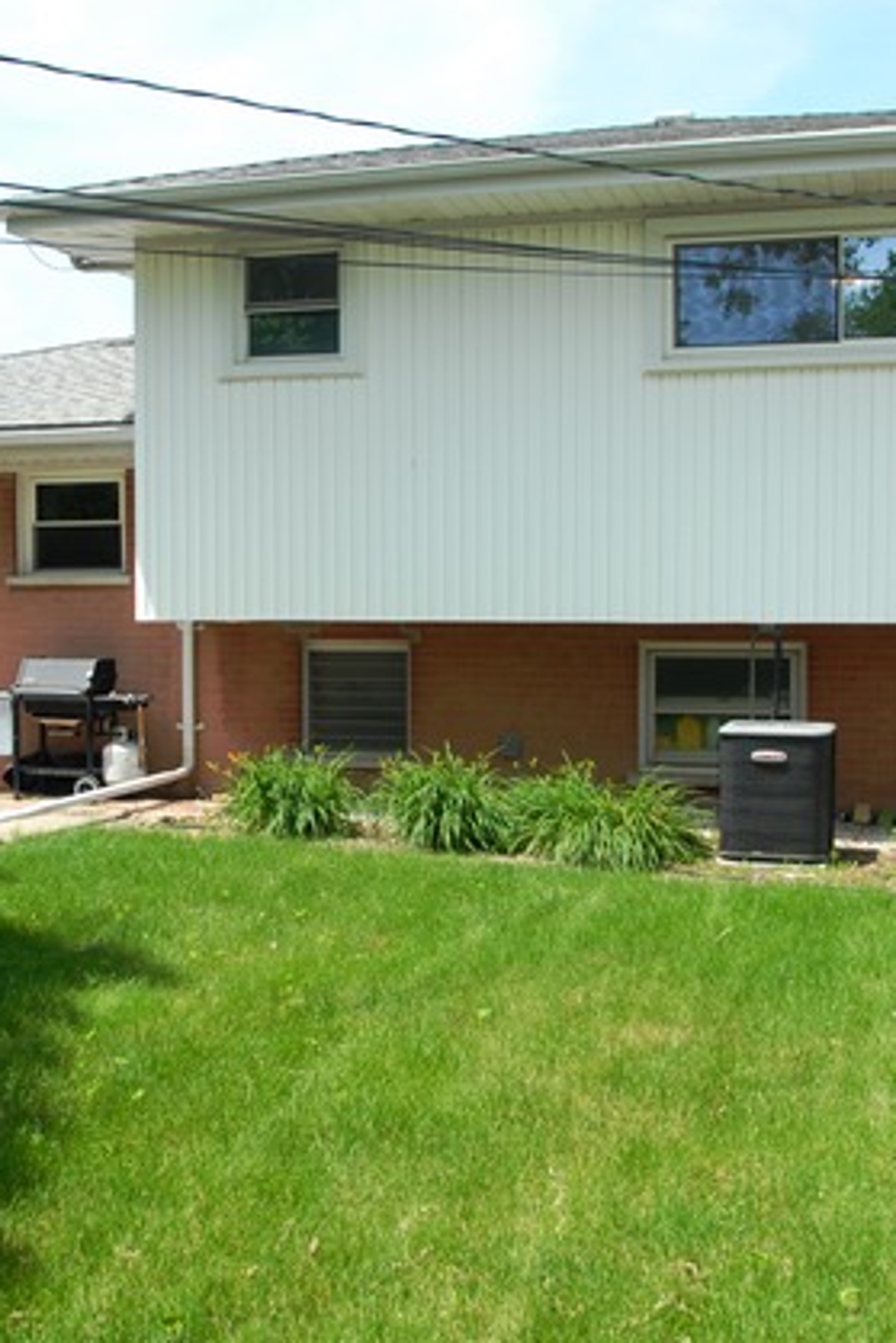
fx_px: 1716
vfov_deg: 42.7
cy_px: 675
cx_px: 331
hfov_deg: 29.1
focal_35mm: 46
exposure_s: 1/500
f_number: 7.1
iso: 200
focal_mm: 20
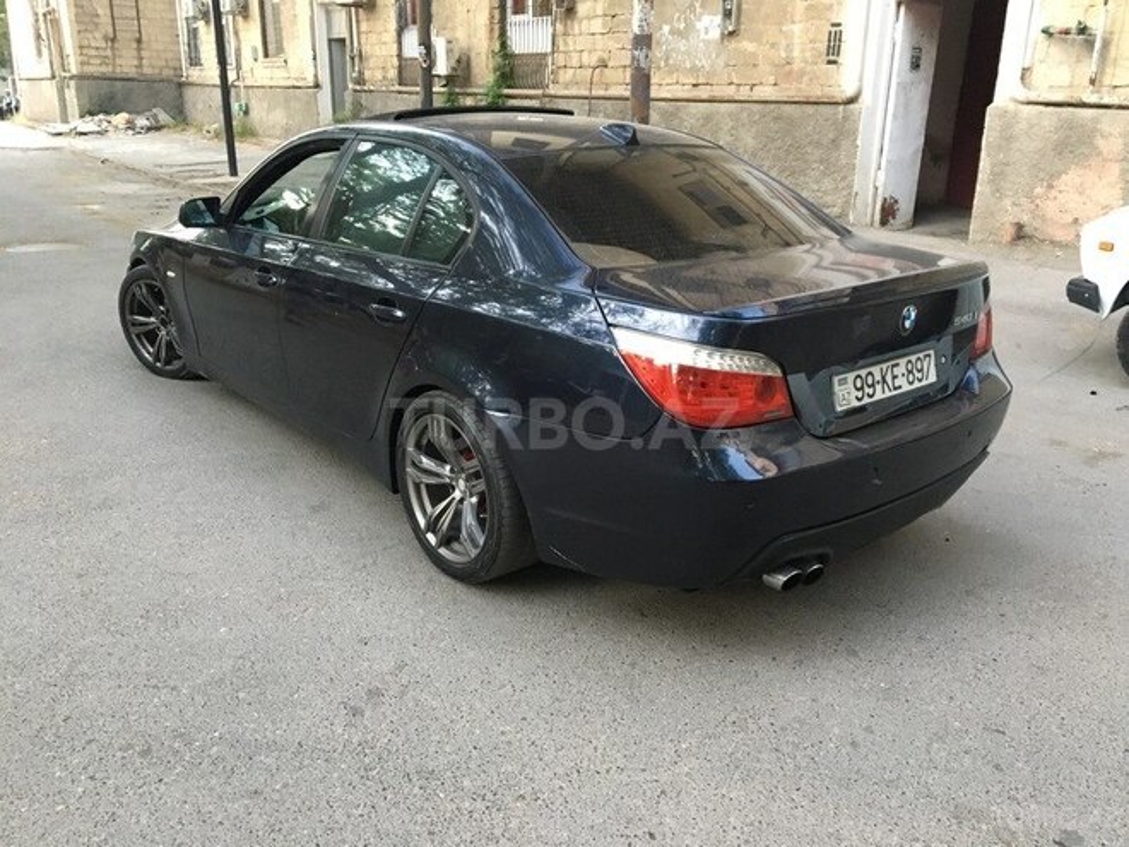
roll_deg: -1.1
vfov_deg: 48.2
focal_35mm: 29
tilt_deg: -17.6
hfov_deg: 61.7
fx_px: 946
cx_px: 564
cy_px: 424
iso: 200
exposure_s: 1/20
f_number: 2.2
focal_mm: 4.15
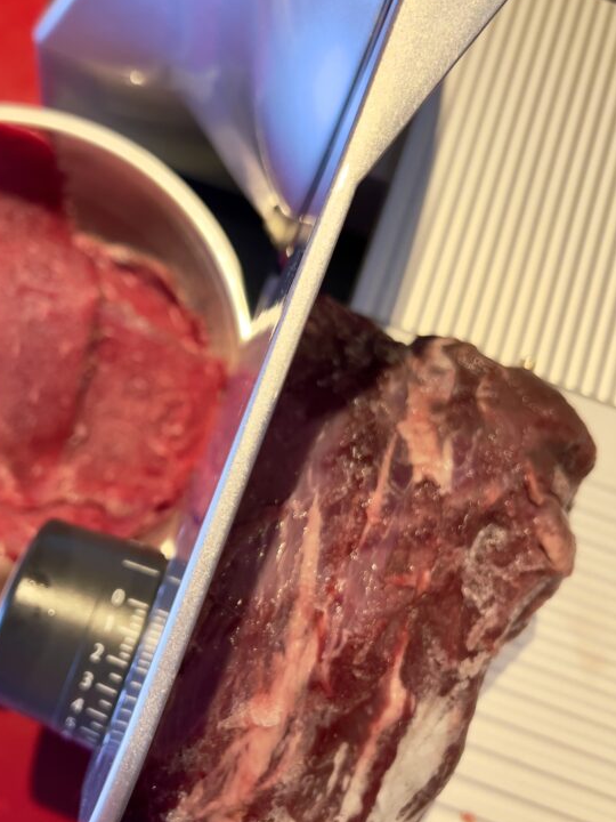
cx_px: 167
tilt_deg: -76.1
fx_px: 878
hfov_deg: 37.9
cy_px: 425
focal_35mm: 37
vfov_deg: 50.1
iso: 250
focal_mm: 5.7
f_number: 1.5
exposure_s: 1/50
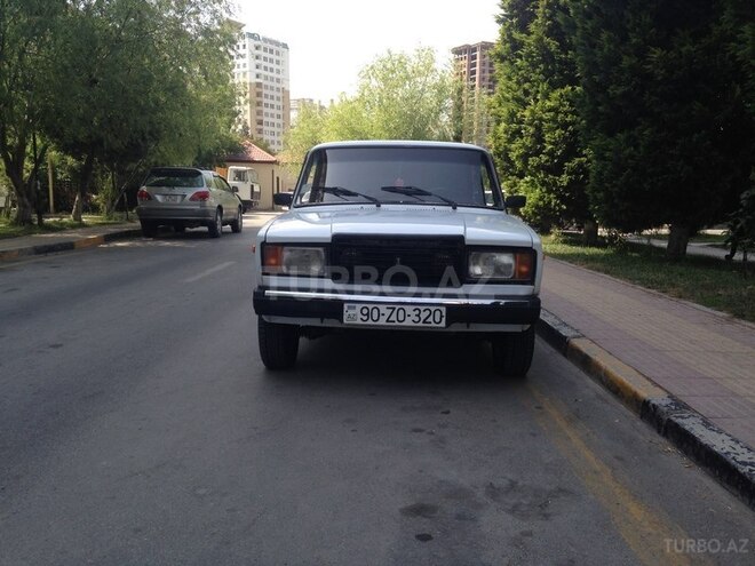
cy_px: 283
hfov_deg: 55.4
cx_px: 378
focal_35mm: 33
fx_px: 720
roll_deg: -1.3
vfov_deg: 42.9
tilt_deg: -7.2
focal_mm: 4.12
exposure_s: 1/596
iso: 50
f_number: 2.4
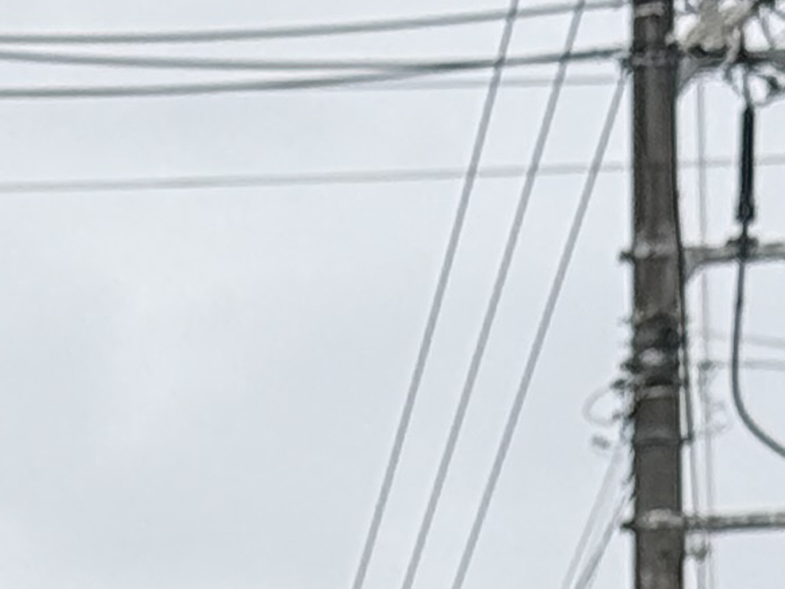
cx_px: -728
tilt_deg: +0.9
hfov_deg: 5.8
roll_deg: +0.4
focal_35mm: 333
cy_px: 2013
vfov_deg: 4.2
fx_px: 7553
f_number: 1.78
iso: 64
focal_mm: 6.76
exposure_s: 1/663
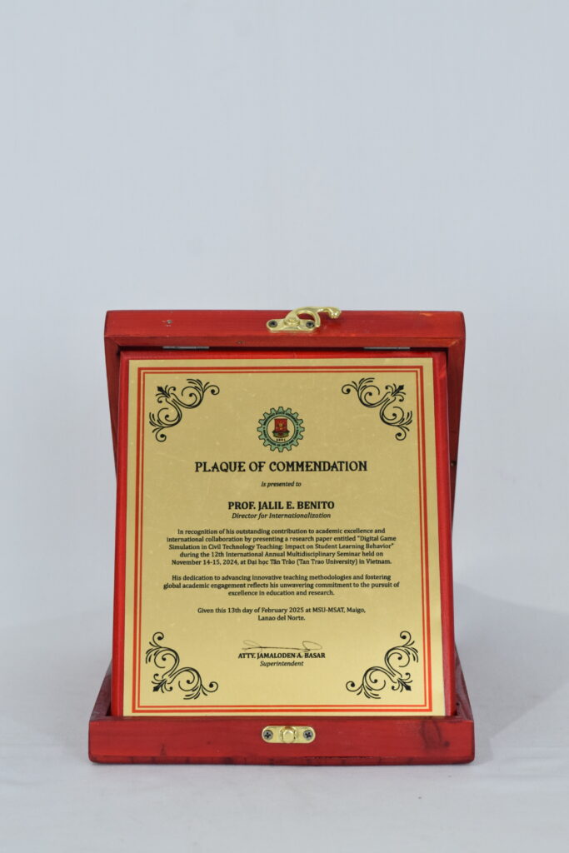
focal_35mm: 75
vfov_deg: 27.0
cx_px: 284
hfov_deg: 18.2
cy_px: 426
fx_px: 1777
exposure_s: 1/100
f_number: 5.6
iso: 1600
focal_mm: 50
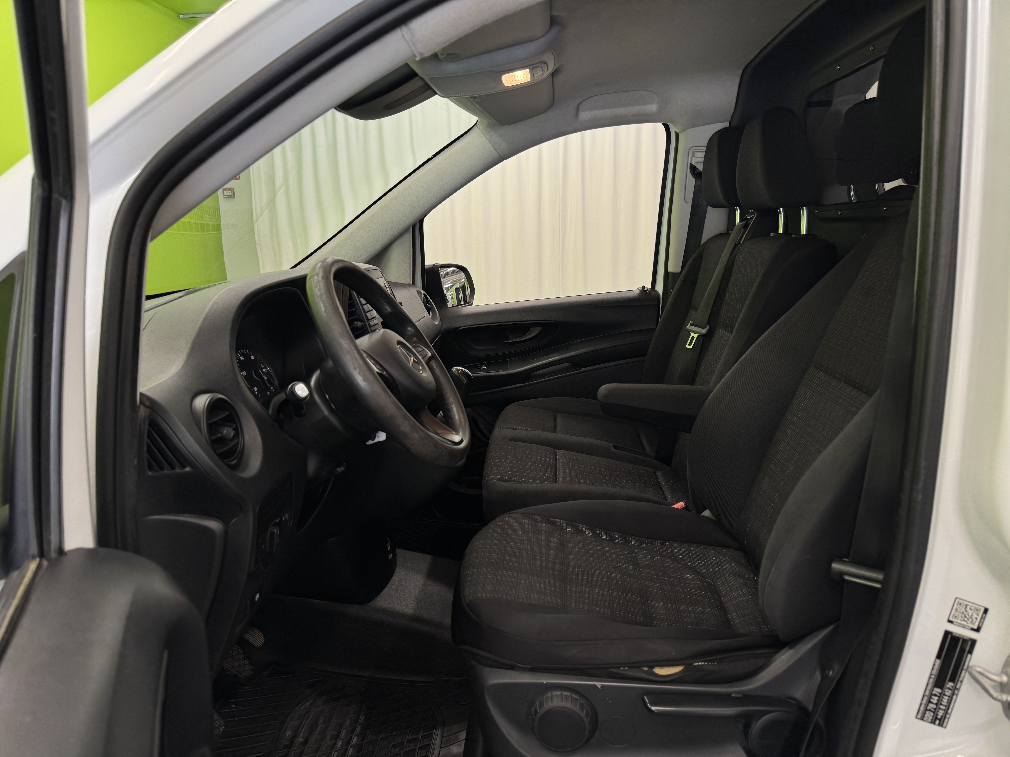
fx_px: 700
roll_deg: +0.8
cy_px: 378
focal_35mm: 24
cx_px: 505
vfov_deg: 56.8
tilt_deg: -12.7
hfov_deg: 71.6
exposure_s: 1/100
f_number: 1.78
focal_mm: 6.76
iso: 64
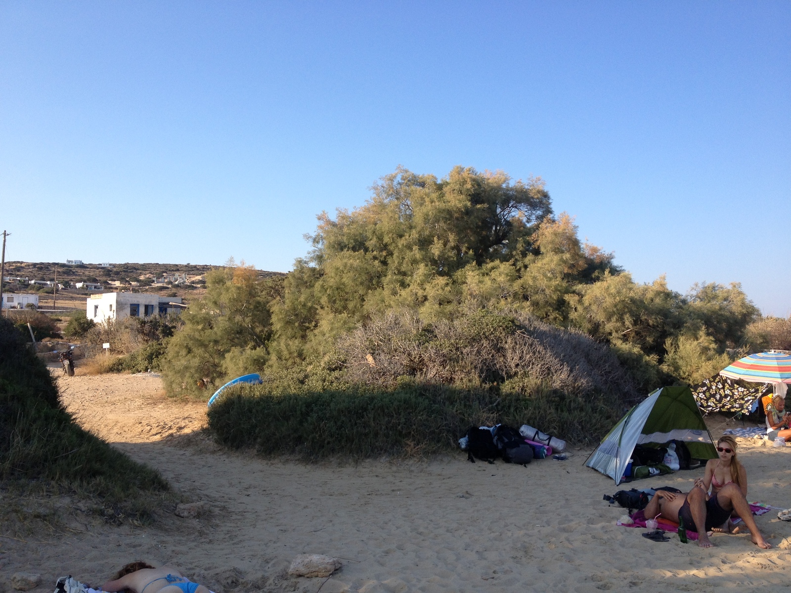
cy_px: 296
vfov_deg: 40.7
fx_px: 800
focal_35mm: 35
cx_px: 396
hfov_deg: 52.6
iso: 50
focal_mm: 4.28
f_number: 2.4
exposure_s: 1/756
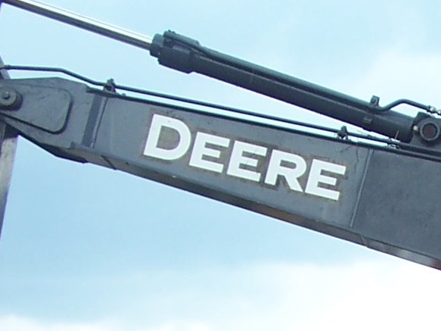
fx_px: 1567
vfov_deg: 11.3
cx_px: 539
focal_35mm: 123
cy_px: 565
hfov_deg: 15.4
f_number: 2.8
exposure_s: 1/180
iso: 80
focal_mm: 6
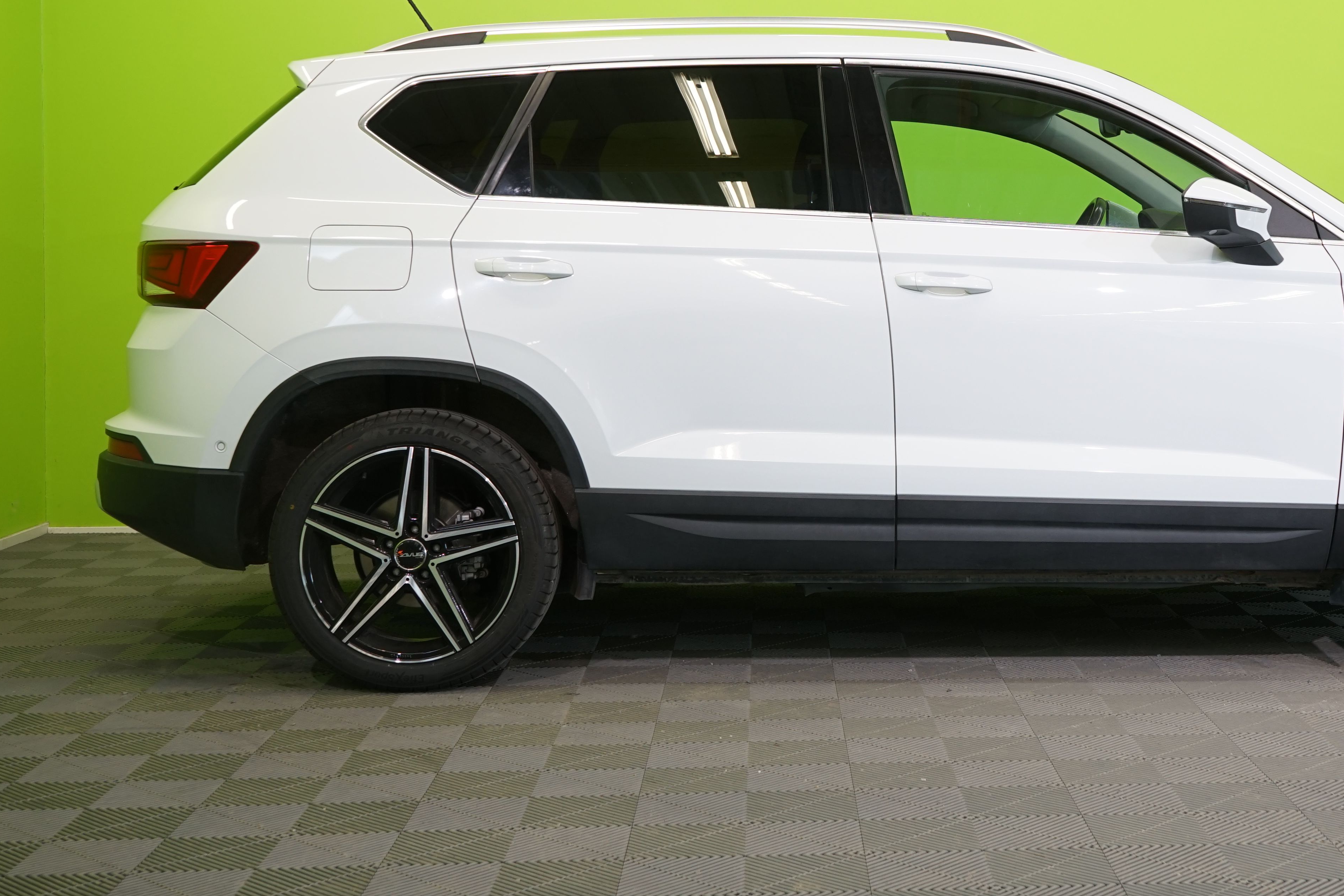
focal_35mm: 52
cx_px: 925
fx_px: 1941
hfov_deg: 37.7
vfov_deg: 25.8
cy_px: 298
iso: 500
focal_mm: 33
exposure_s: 1/40
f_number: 6.3
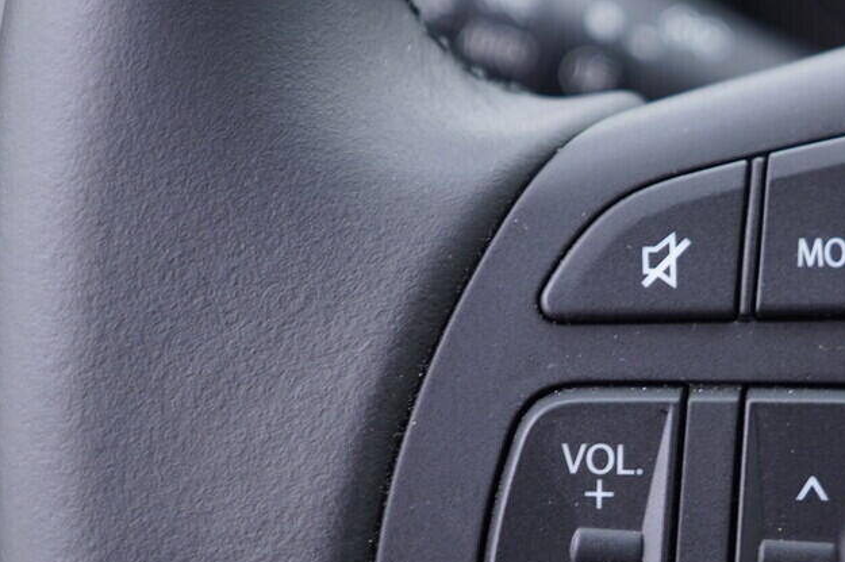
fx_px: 1947
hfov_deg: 23.9
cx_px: 733
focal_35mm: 83
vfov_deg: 16.3
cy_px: 431
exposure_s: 1/40
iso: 250
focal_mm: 24
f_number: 2.8
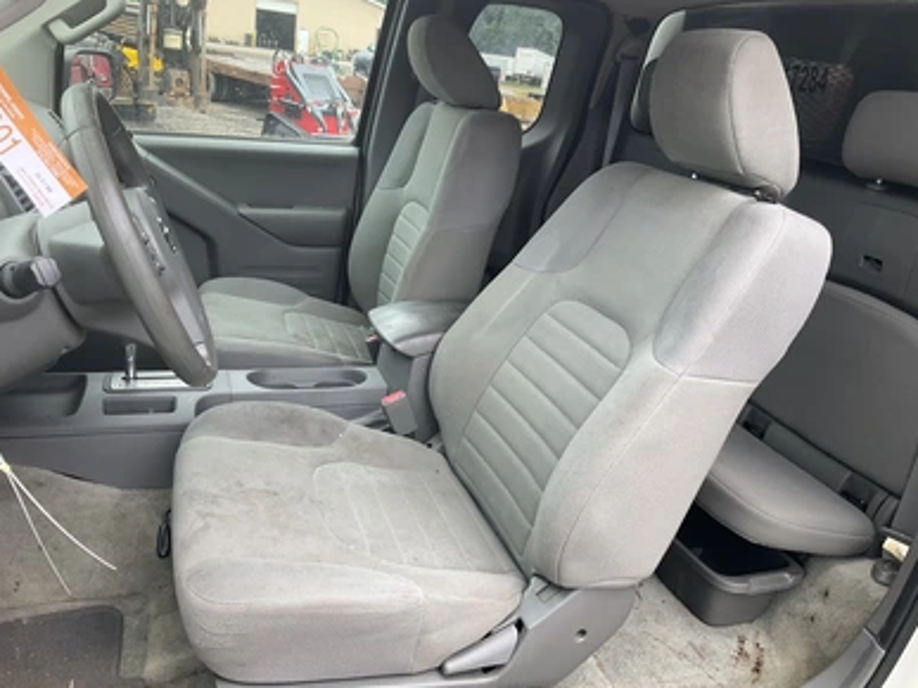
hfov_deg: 60.0
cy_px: 353
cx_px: 465
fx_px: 795
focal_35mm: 30
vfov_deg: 46.8
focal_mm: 3
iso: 20
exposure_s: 1/165
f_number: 1.8
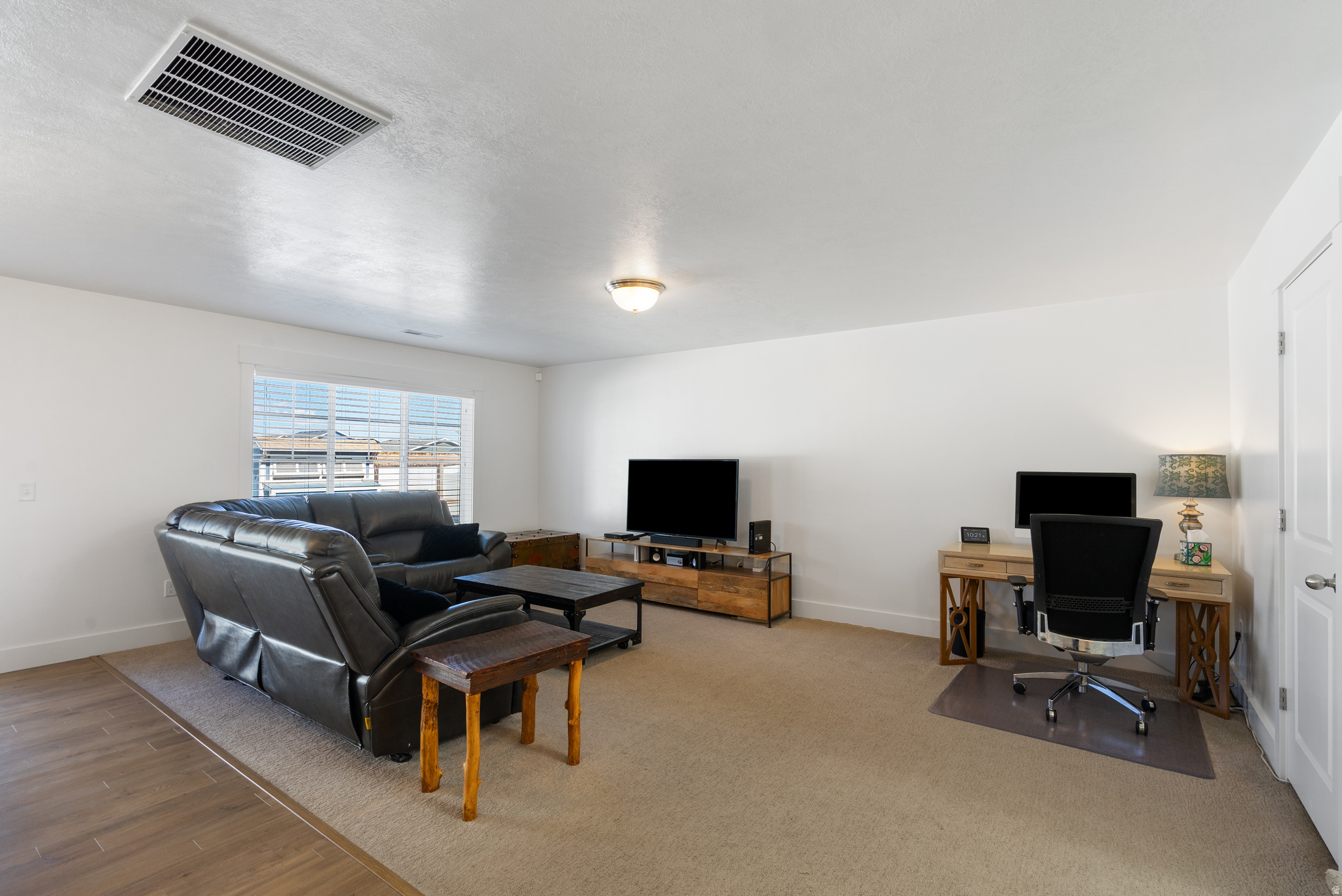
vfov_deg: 73.8
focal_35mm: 16
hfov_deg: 96.7
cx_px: 671
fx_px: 597
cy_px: 448
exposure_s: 1/8
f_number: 9
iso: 250
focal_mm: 16
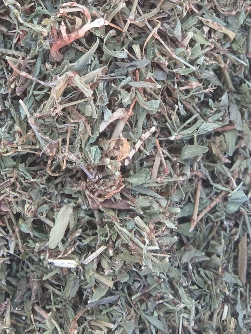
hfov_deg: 31.5
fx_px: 444
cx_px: 106
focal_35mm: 46
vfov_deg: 39.3
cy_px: 58
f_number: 2.2
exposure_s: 1/100
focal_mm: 3.66
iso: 141
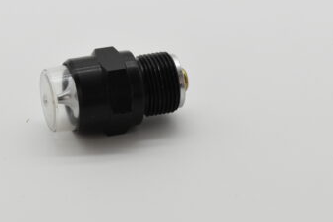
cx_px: 115
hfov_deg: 14.0
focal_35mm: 146
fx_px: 1349
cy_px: 84
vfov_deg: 9.4
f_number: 8
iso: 1600
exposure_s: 1/1600
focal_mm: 55
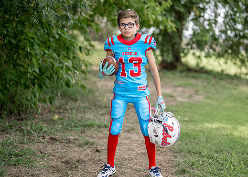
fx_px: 500
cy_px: 88
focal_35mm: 71
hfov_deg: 27.8
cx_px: 144
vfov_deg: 20.1
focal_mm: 50
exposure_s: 1/2500
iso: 100
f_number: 1.2
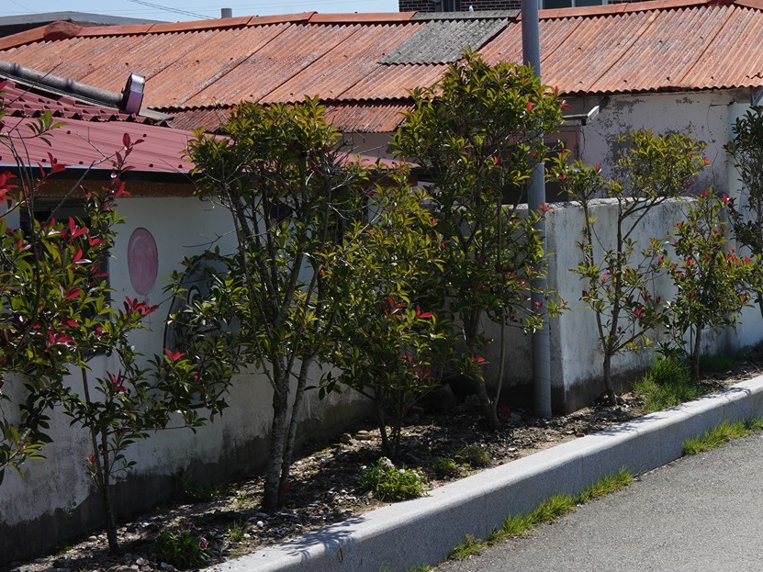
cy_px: 241
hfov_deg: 23.1
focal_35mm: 81
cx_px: 768
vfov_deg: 18.2
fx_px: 1785
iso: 100
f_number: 13
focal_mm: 35
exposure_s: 1/125
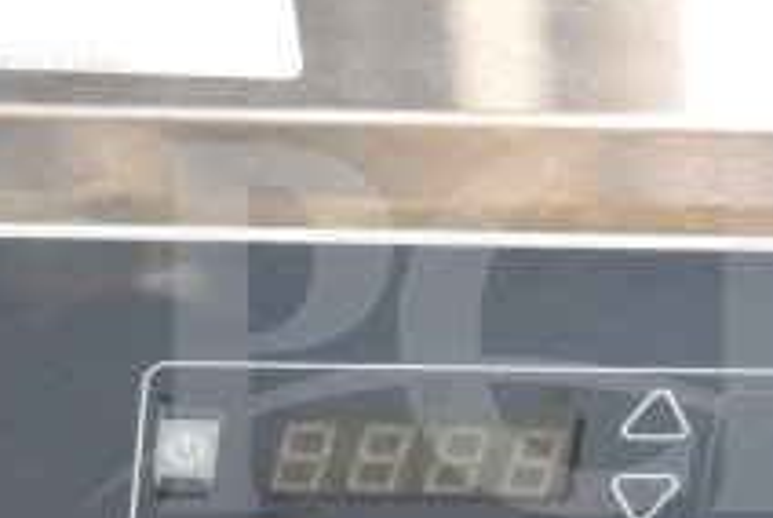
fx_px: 4451
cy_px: 432
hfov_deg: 9.9
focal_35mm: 207
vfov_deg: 6.6
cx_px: 485
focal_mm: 48
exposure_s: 1/200
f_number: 7.1
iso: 6400
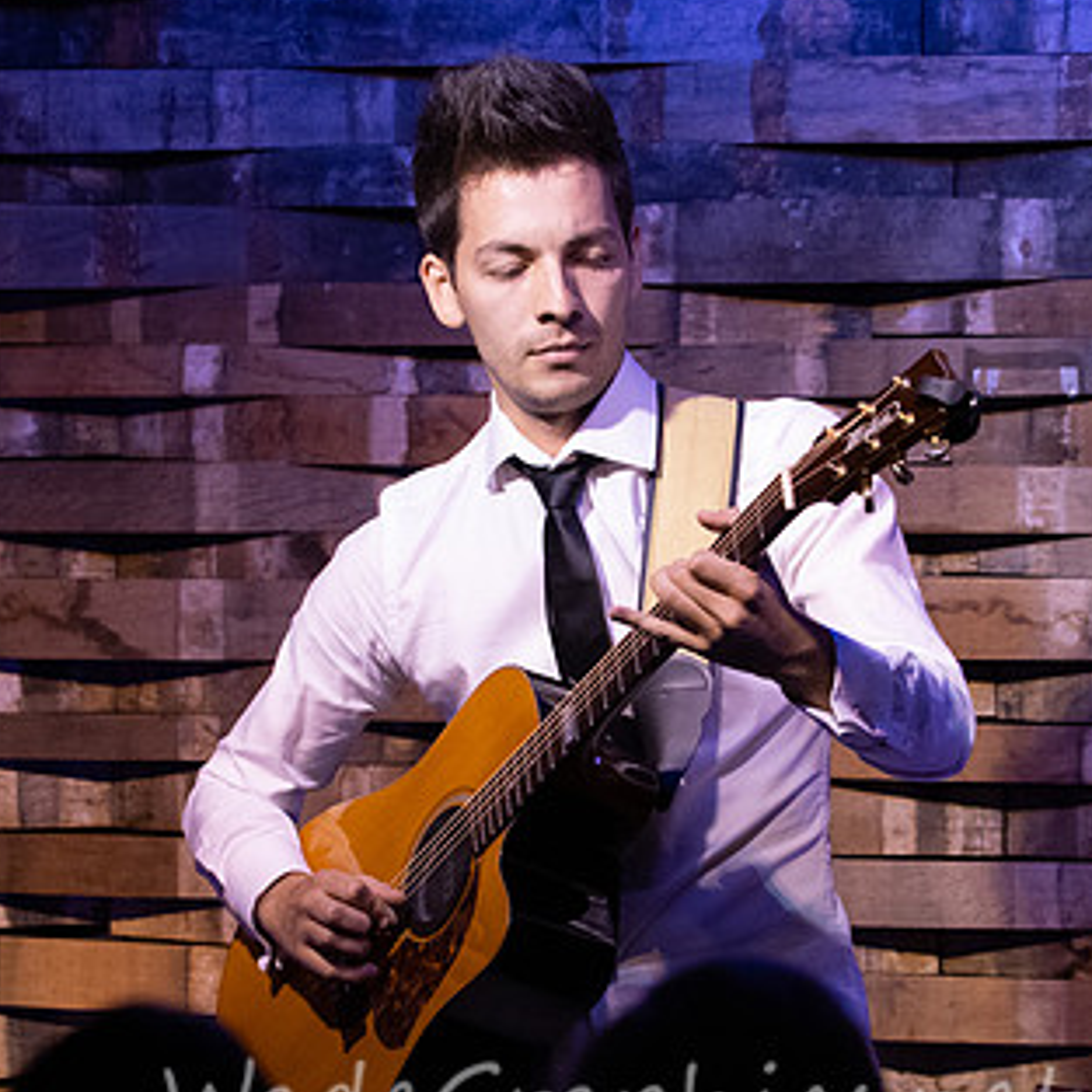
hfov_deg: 4.6
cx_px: 593
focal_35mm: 378
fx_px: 13491
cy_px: 651
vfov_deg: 4.6
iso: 6400
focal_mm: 240
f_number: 6.3
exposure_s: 1/125
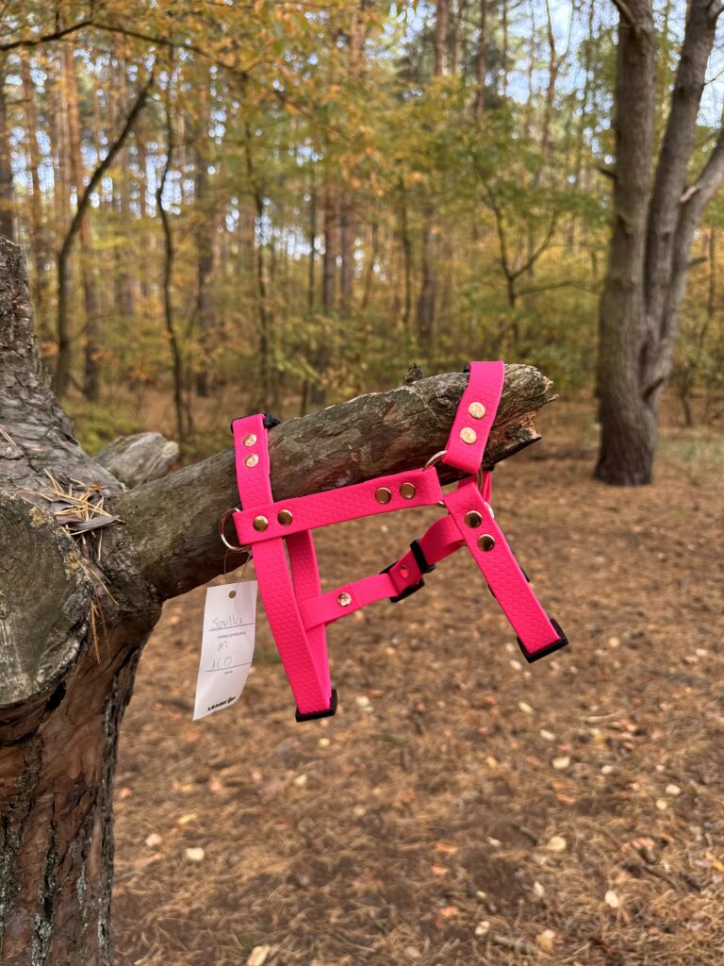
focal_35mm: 24
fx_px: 669
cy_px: 483
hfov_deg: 56.8
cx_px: 362
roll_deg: -0.7
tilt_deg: -10.0
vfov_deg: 71.6
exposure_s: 1/170
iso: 64
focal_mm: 6.76
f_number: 1.78
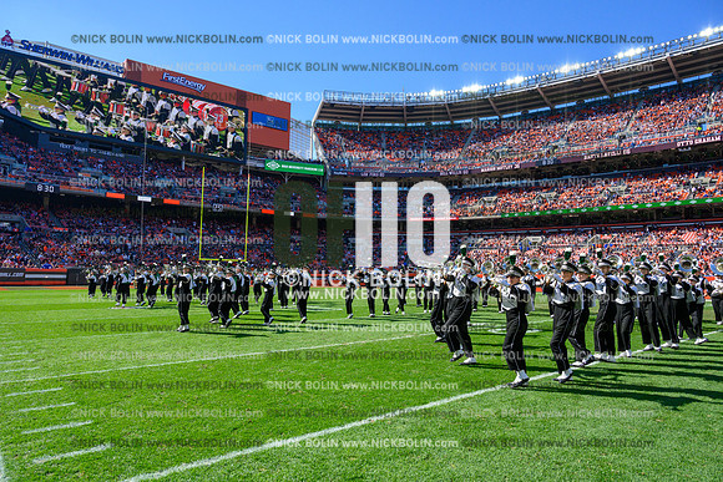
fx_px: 482
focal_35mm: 24
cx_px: 362
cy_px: 241
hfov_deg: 73.7
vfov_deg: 53.2
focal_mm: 24
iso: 1000
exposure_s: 1/2500
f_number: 8
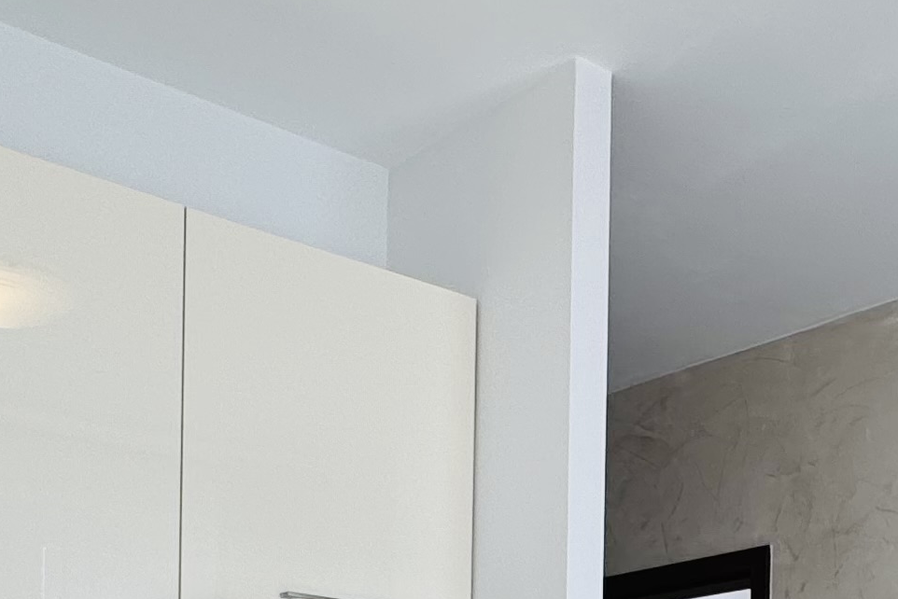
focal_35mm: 61
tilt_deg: -0.6
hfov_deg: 32.7
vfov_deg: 19.5
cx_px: 570
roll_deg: -0.9
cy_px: 885
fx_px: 1522
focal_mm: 2.22
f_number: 2.2
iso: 40
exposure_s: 1/134
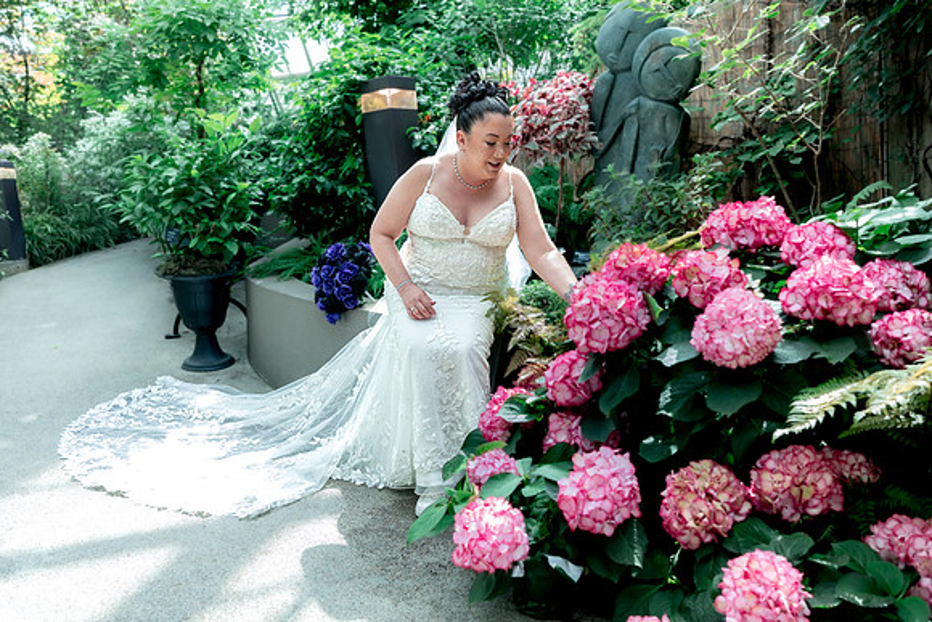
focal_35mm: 28
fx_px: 725
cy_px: 311
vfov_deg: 46.4
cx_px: 466
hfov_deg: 65.5
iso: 250
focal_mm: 28
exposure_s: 1/100
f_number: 4.5
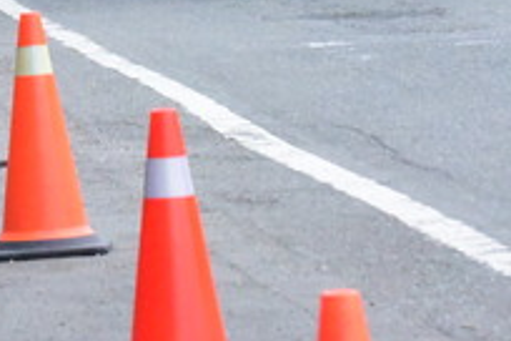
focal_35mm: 497
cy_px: -262
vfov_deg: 2.8
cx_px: 225
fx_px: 7054
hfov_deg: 4.1
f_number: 11
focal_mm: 130
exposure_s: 1/2000
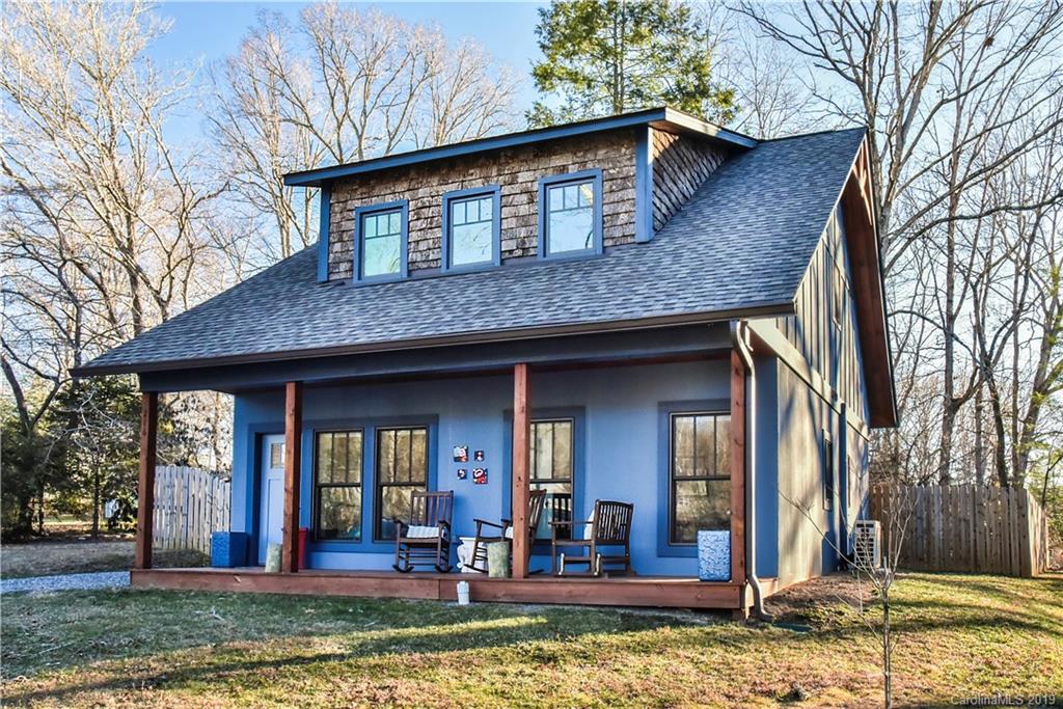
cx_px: 532
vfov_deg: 43.6
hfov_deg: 61.9
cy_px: 354
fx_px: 886
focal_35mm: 30
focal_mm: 30
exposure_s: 1/160
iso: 4000
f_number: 14
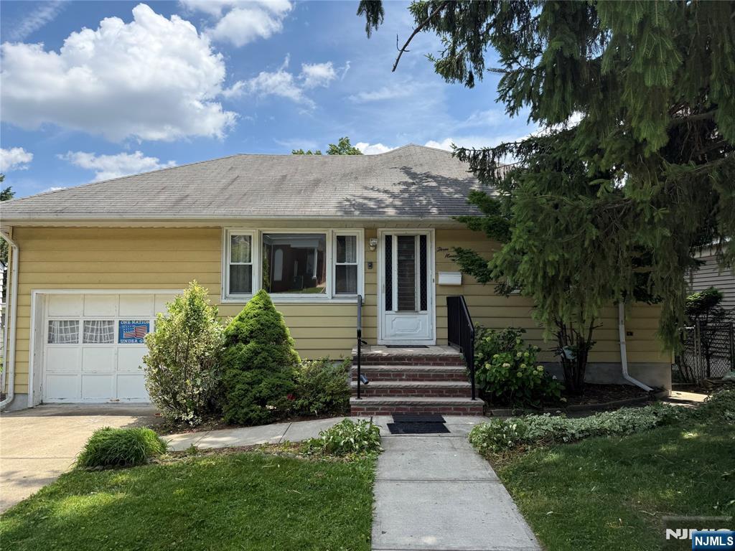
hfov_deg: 71.6
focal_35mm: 24
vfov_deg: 56.8
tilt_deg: +4.5
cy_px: 276
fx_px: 510
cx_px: 368
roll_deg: -0.7
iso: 100
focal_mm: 6.76
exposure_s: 1/3759
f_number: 1.78
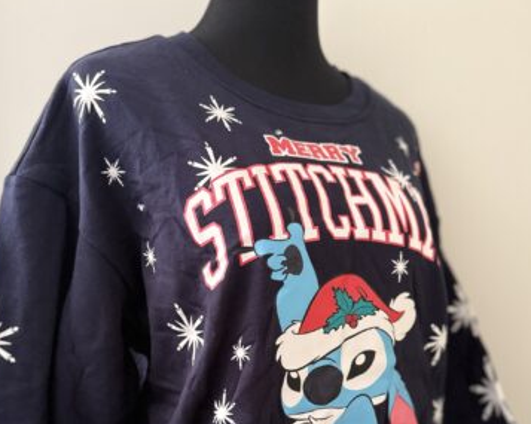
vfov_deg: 40.6
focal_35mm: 35
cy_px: 334
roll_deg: +0.7
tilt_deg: -7.7
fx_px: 550
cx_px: 254
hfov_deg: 51.6
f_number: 1.78
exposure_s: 1/60
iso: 640
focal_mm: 6.76
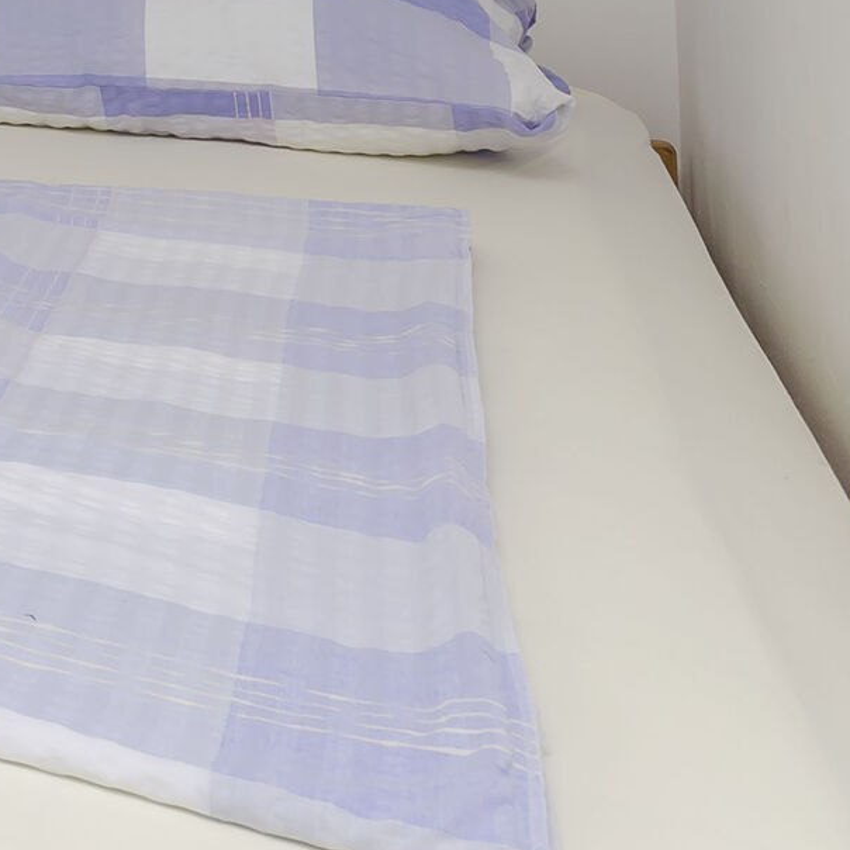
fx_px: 1639
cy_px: -354
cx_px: -681
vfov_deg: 24.1
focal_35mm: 59
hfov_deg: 20.5
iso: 100
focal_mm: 10
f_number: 9
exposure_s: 1/80
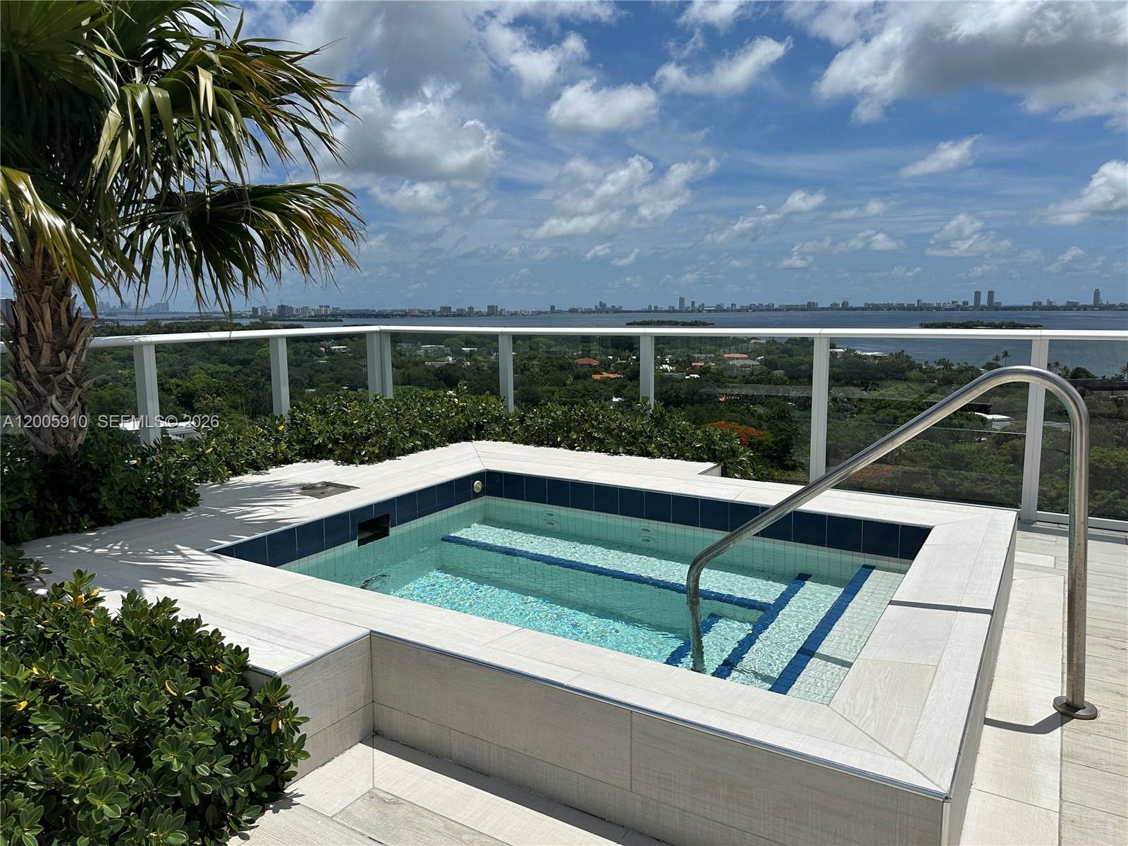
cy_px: 423
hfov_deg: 71.6
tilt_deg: -7.6
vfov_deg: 56.8
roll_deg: +0.6
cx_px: 564
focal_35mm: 24
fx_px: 782
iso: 80
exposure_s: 1/13699
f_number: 1.78
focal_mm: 6.86
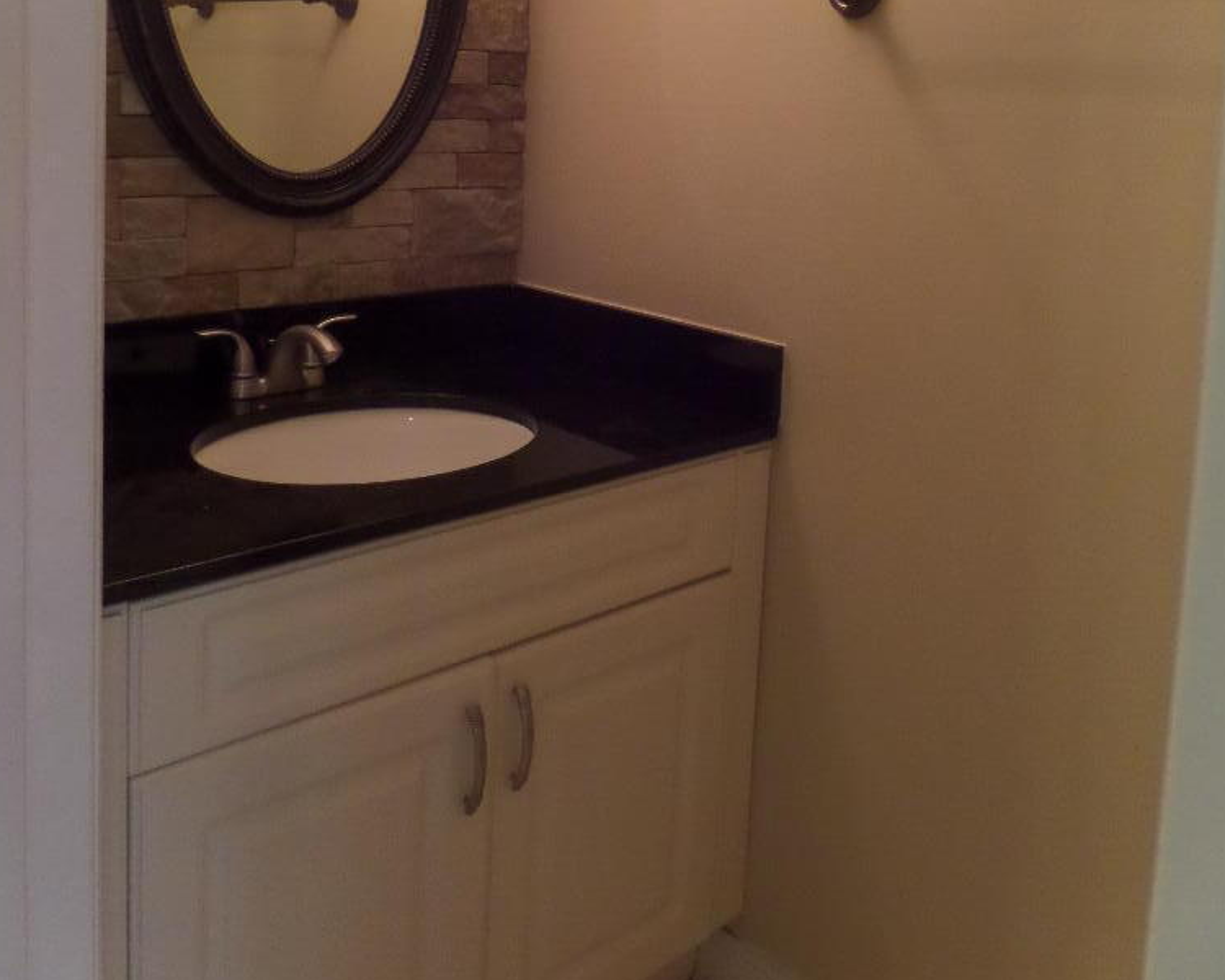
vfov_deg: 43.4
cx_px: 609
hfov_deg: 55.7
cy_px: 180
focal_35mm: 32
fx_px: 1160
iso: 640
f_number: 3.2
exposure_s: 1/30
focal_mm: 4
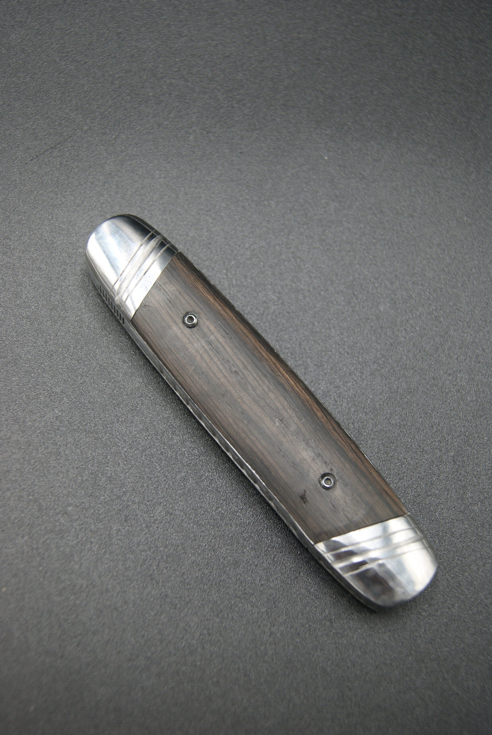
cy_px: 368
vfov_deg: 43.6
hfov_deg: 29.9
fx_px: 920
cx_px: 246
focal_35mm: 45
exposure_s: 1/60
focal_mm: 30
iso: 160
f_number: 4.5
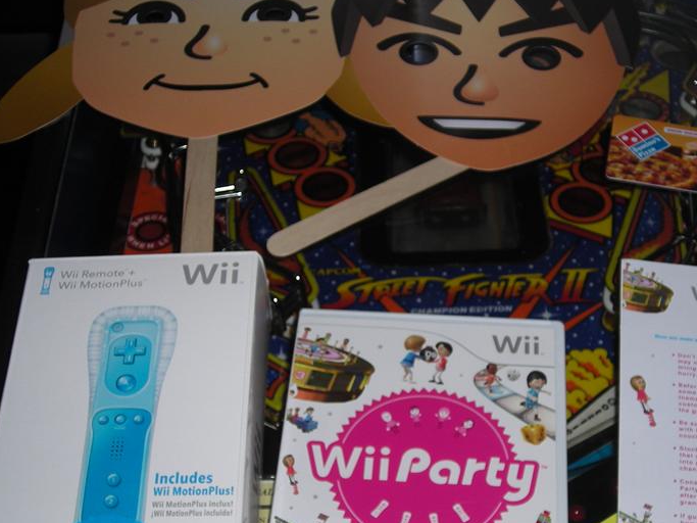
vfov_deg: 25.6
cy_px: 298
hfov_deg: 33.6
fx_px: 1148
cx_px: 436
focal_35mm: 57
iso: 50
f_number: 6.4
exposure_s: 1/60
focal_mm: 6.3
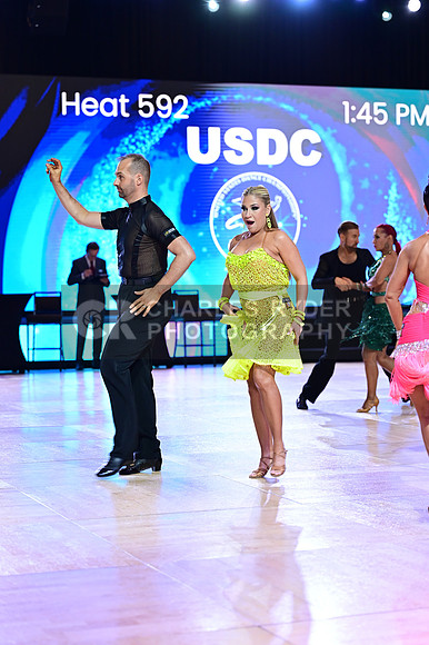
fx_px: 1449
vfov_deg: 25.1
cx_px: 214
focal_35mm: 81
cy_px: 322
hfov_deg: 16.8
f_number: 2.8
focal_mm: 81
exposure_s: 1/400
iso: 1600
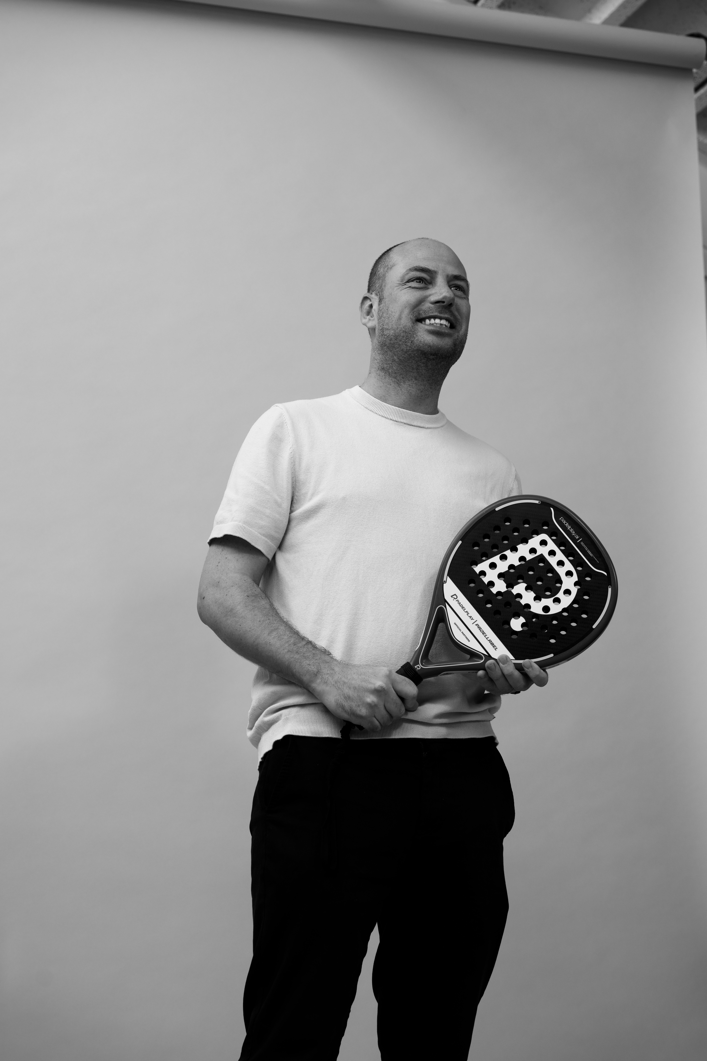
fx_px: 2062
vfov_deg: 28.8
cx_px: 354
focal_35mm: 70
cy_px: 530
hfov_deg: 19.5
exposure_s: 1/125
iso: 200
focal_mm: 70
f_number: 5
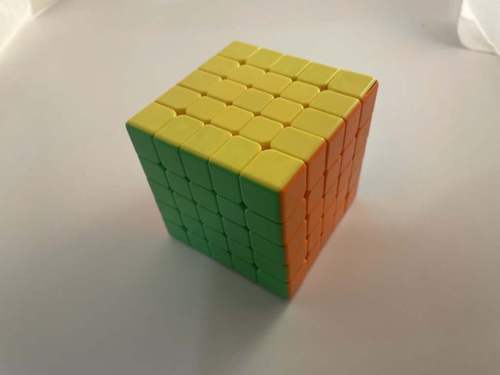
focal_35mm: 26
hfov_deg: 67.3
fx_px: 376
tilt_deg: -45.4
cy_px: 188
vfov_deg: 53.1
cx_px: 250
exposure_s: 1/166
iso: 32
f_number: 1.6
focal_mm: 4.2
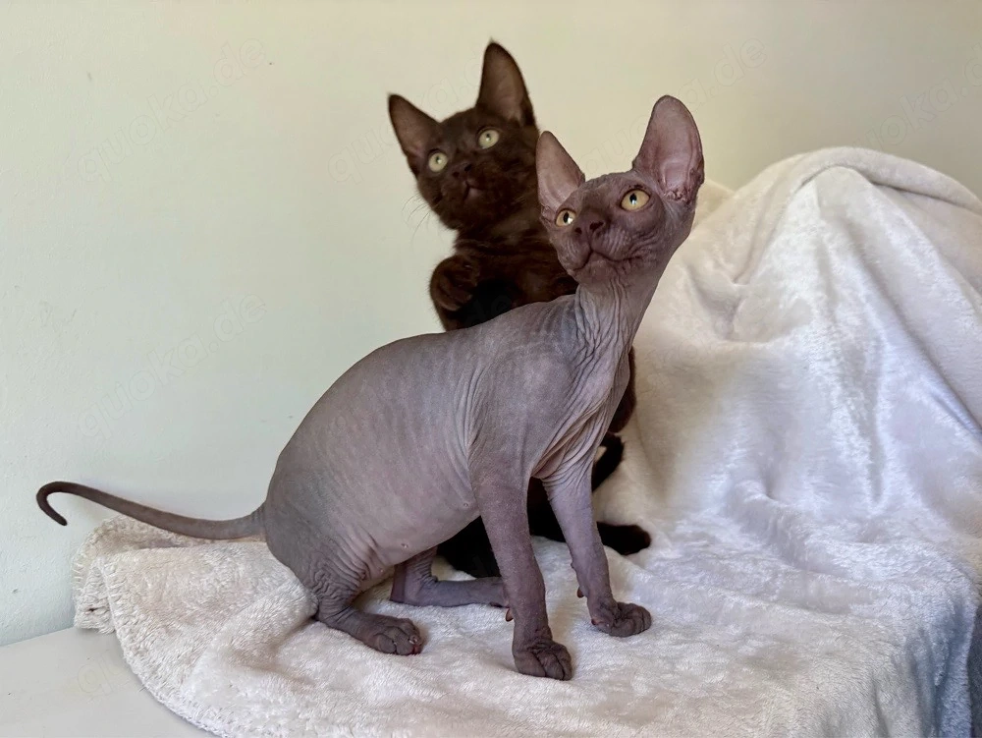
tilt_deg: -6.9
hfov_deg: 71.6
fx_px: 681
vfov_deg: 56.9
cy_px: 369
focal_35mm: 24
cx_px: 491
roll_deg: +2.0
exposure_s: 1/121
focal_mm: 6.76
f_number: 1.78
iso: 160
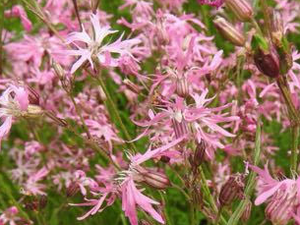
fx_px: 512
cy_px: 197
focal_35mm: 59
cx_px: 197
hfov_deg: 32.5
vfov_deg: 24.2
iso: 100
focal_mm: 5.4
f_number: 3.5
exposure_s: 1/640
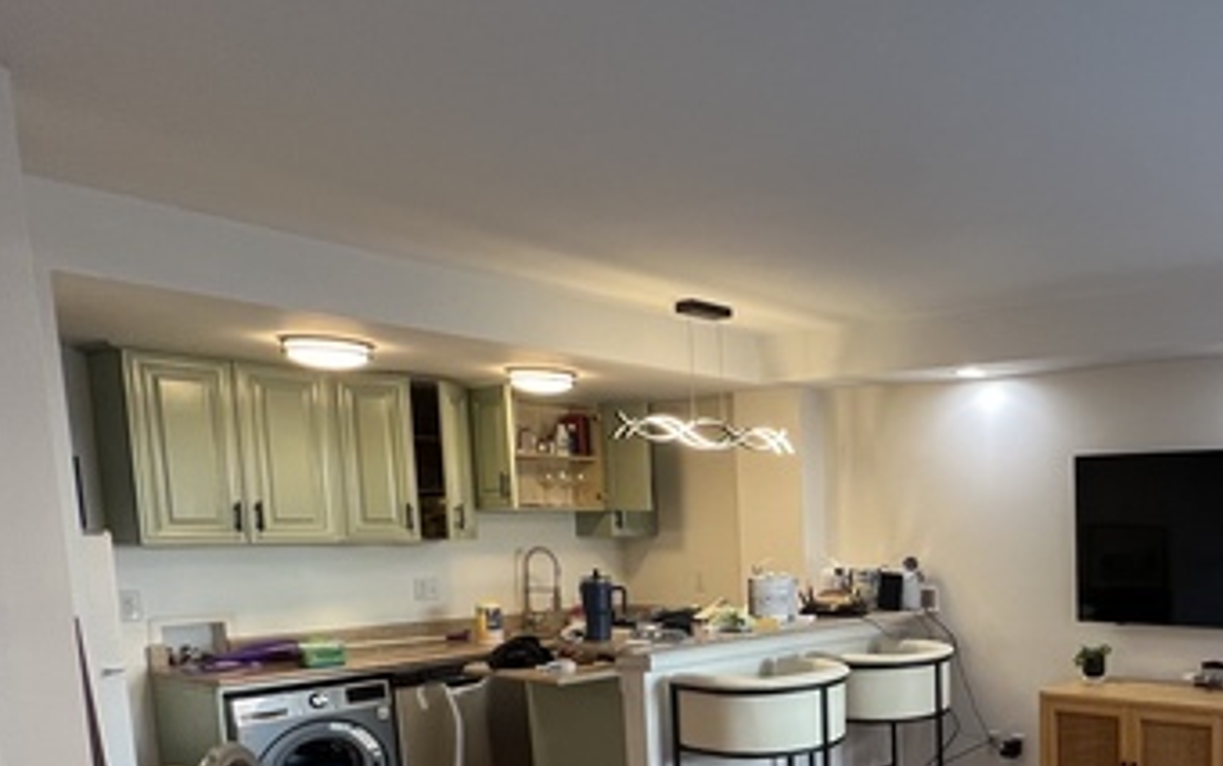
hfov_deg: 58.6
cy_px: 626
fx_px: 901
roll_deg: +0.2
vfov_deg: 43.7
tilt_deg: -7.1
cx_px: 1095
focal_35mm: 27
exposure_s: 1/120
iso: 125
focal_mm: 1.57
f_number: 1.8
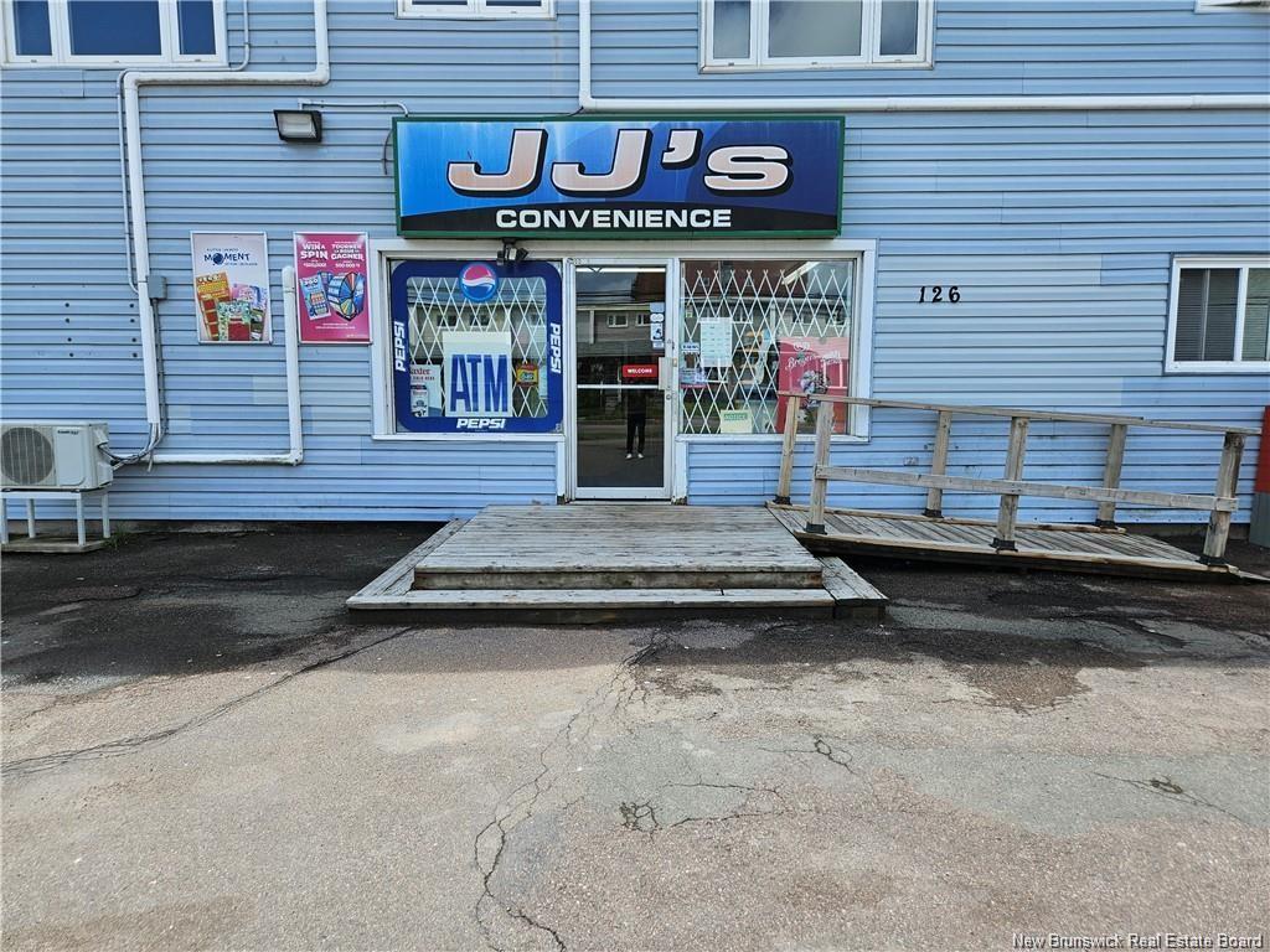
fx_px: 844
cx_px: 635
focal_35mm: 23
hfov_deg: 73.9
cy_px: 476
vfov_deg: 58.9
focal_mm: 5.4
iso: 32
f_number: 1.8
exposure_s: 1/1402
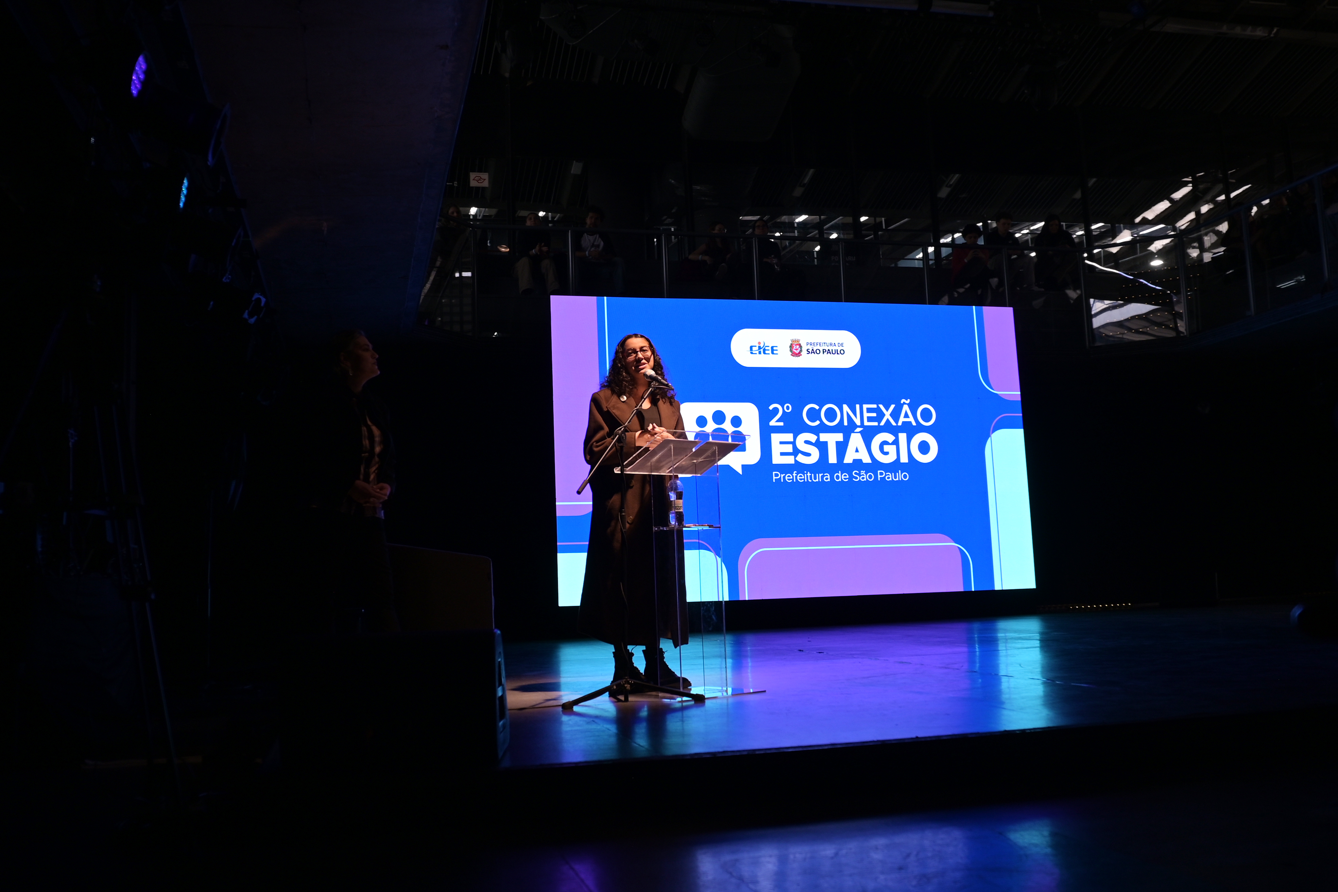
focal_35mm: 30
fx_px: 1115
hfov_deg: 61.9
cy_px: 446
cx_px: 669
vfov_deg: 43.6
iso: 180
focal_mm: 20
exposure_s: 1/160
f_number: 2.8
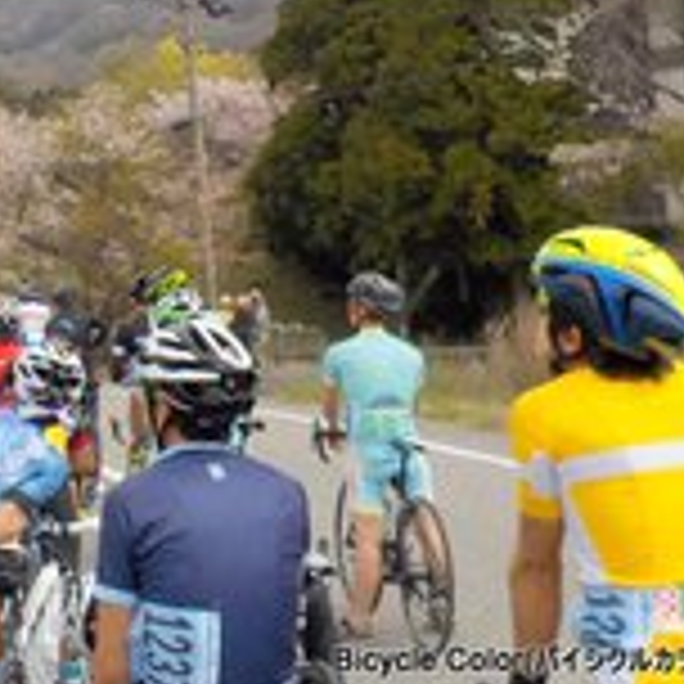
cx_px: -122
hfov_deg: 22.8
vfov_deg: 23.8
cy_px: 40
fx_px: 1565
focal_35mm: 70
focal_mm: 4.1
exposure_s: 1/1000
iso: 125
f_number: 3.3
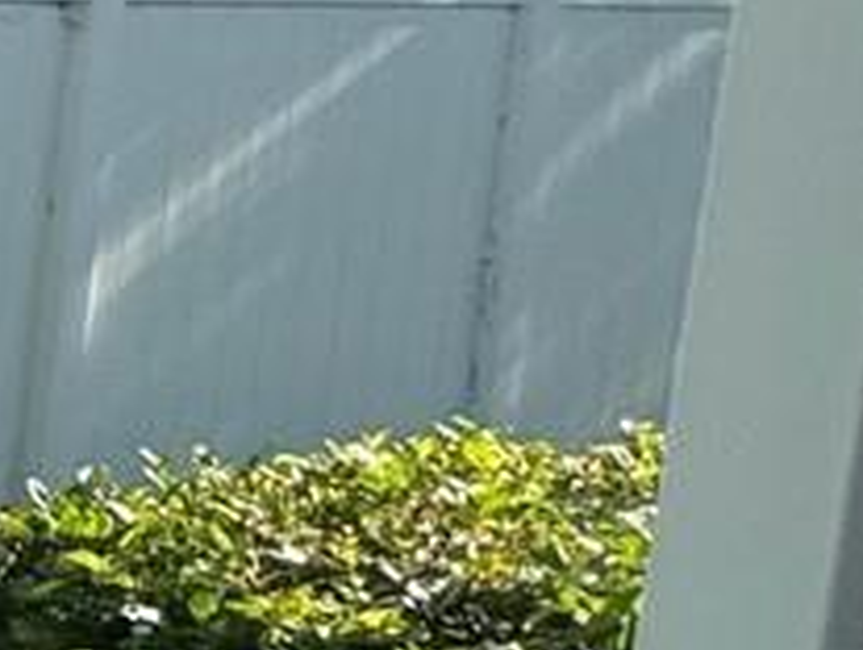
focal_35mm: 108
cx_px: -1976
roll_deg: -1.1
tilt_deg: -7.9
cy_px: 354
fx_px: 2697
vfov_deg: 13.7
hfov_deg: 10.2
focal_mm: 2.22
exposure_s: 1/1143
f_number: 2.2
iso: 50
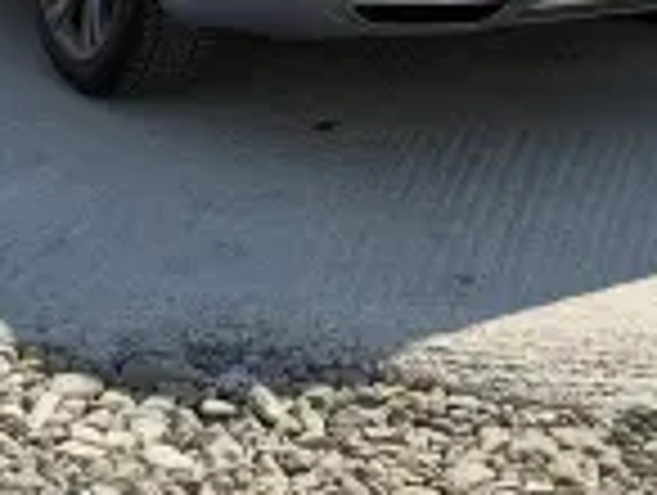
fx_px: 2243
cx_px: 378
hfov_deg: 16.7
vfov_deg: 12.3
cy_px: -72
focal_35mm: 118
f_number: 1.78
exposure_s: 1/5208
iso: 80
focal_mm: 6.76
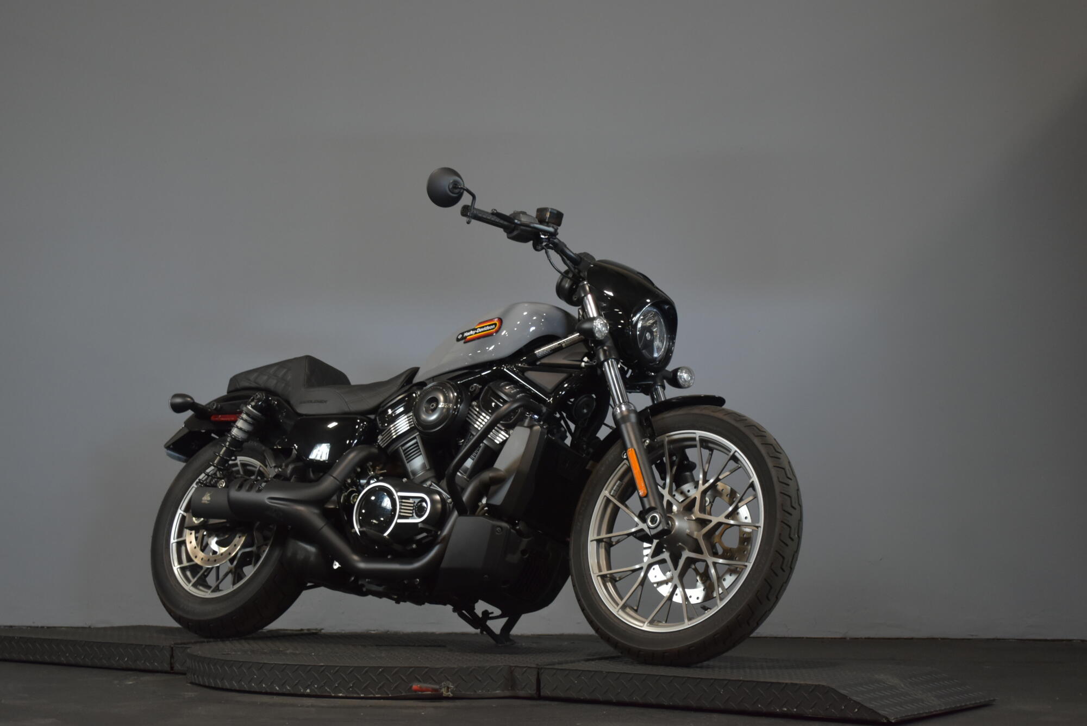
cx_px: 544
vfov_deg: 22.6
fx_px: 1812
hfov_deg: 33.4
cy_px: 363
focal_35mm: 60
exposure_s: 1/30
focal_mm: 40
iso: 900
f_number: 5.3
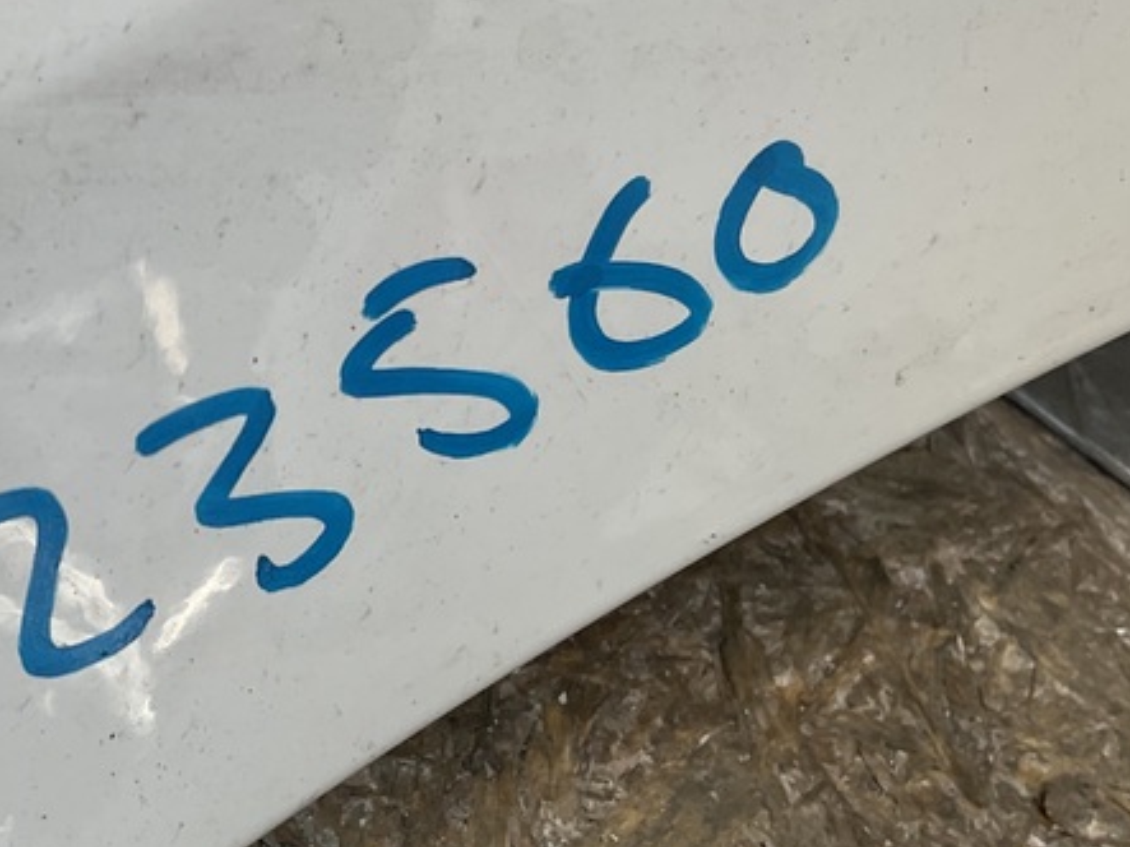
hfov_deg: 28.3
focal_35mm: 66
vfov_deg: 22.2
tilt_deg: -46.8
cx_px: 120
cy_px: 418
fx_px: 2154
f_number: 1.8
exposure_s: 1/185
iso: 16
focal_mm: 3
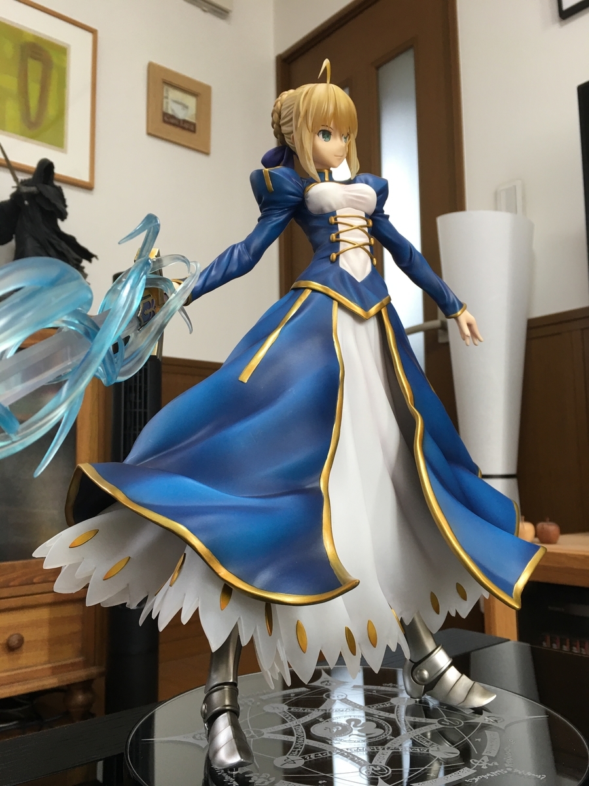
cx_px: 294
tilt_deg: +8.5
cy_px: 393
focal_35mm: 29
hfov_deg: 48.2
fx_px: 658
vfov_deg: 61.7
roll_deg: +0.6
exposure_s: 1/30
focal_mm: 4.15
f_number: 2.2
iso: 32
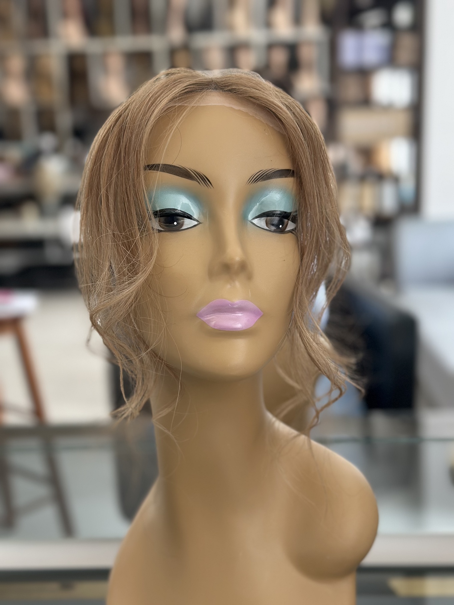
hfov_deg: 30.3
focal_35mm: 48
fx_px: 839
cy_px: 302
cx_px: 227
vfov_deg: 39.7
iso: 125
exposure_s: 1/84
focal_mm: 6.86
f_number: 1.78
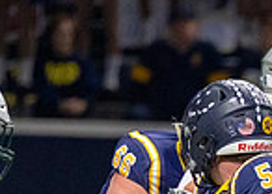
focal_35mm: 1240
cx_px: 487
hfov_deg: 1.6
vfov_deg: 1.2
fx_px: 9570
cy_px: 431
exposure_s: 1/1250
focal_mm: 200
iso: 2000
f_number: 2.8
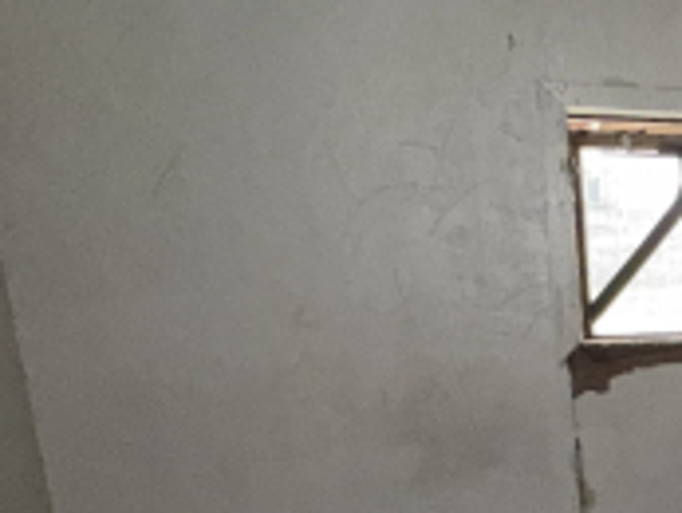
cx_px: 995
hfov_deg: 26.7
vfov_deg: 26.2
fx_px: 1065
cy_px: 462
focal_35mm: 54
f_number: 2.2
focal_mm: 2.22
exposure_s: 1/40
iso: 200
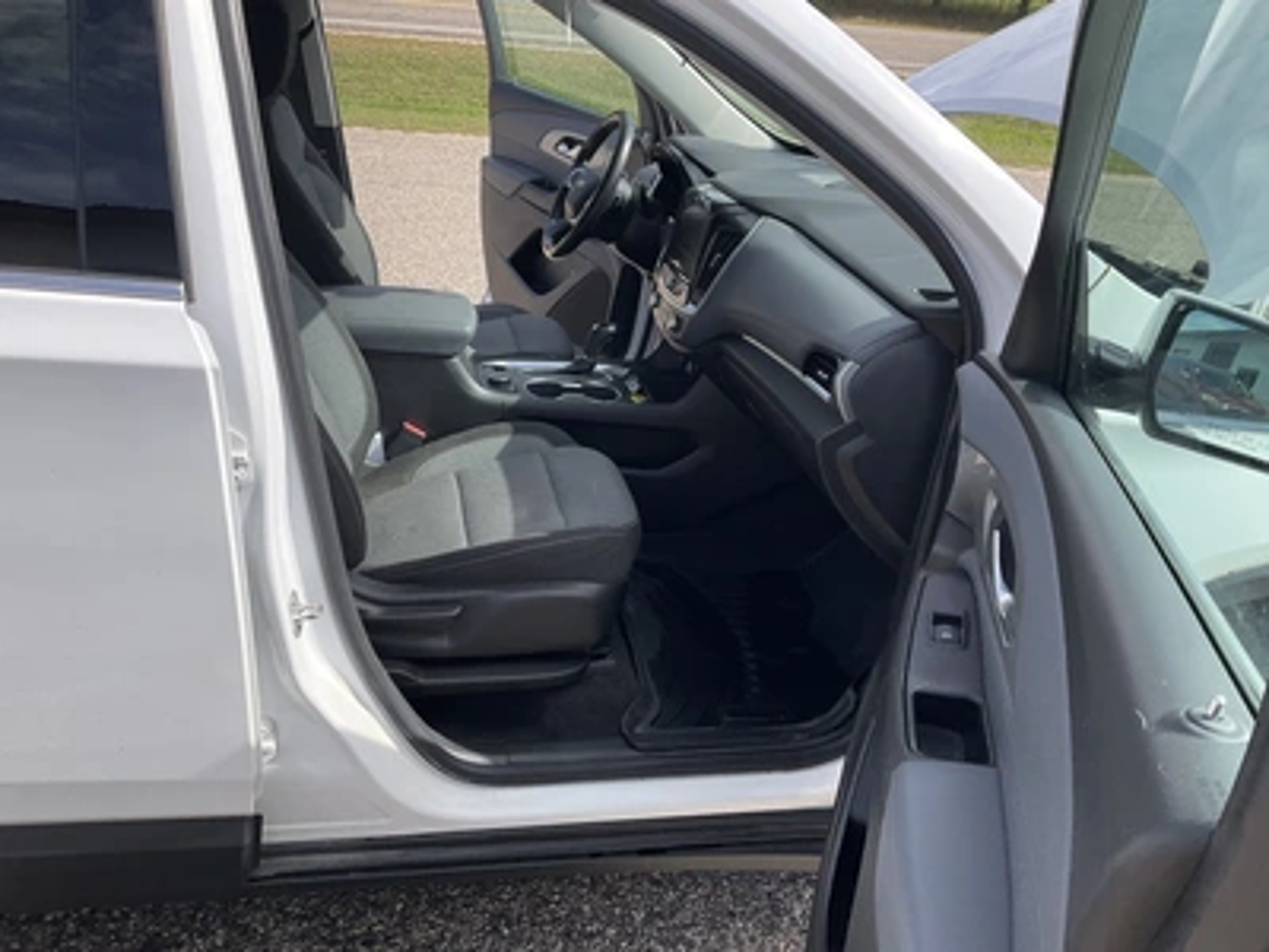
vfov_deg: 48.2
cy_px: 476
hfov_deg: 61.7
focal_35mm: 29
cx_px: 634
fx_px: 1063
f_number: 1.8
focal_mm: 3
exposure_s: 1/700
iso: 25
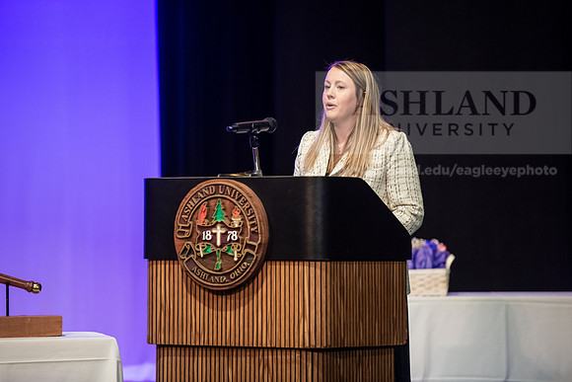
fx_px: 2940
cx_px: 286
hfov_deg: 11.1
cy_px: 191
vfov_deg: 7.4
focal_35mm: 185
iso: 3200
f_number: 3.2
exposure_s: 1/200
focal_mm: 185
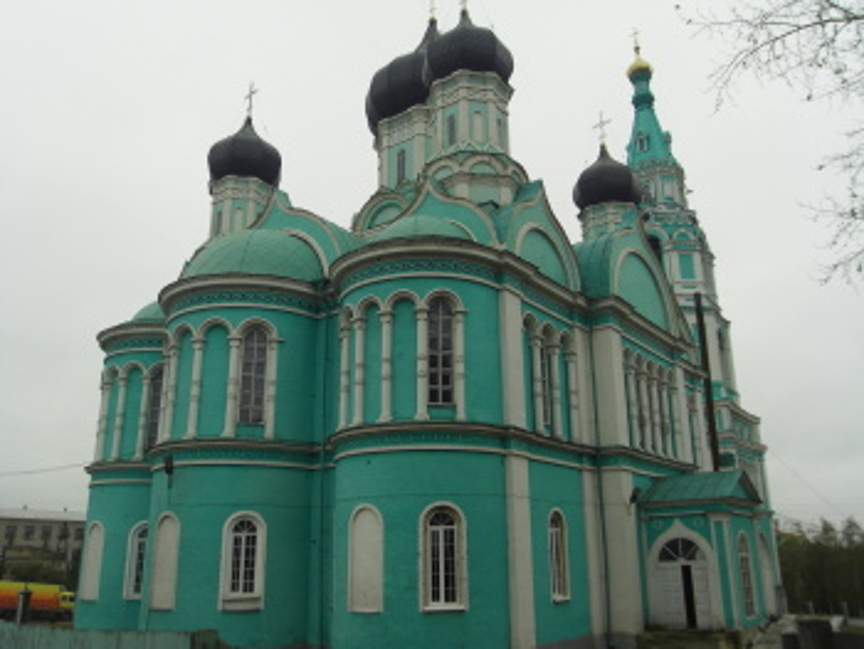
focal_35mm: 32
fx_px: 799
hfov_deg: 56.8
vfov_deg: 44.2
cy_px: 324
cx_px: 432
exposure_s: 1/80
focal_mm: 5.7
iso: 80
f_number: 8
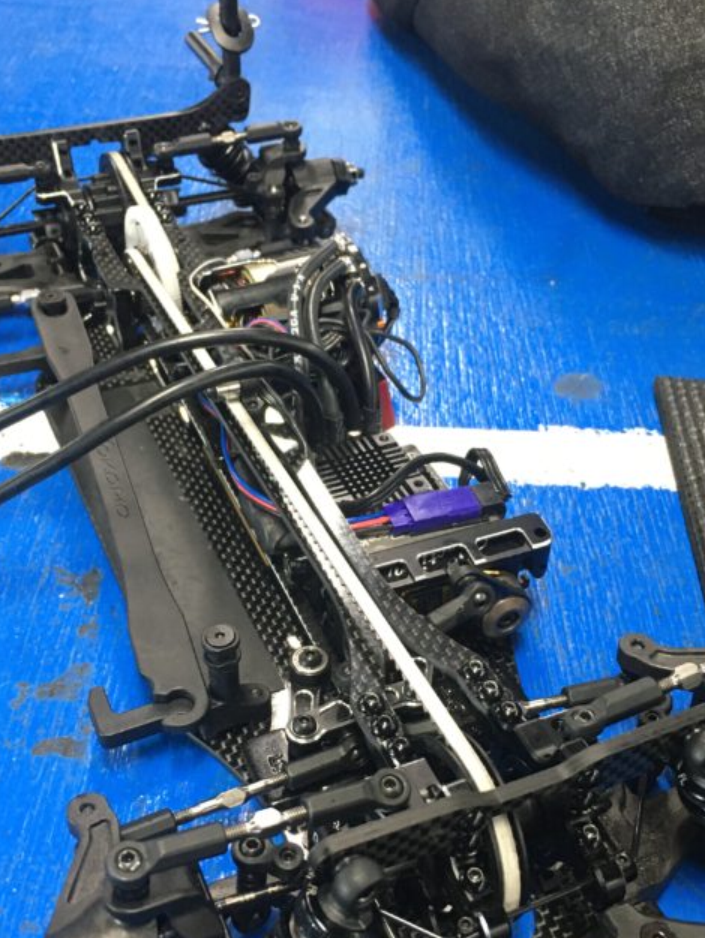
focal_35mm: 42
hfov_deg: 34.4
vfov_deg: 44.5
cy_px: 575
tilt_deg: -43.4
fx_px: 1140
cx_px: 352
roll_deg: -0.4
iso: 160
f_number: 2.2
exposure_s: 1/30
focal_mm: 4.15
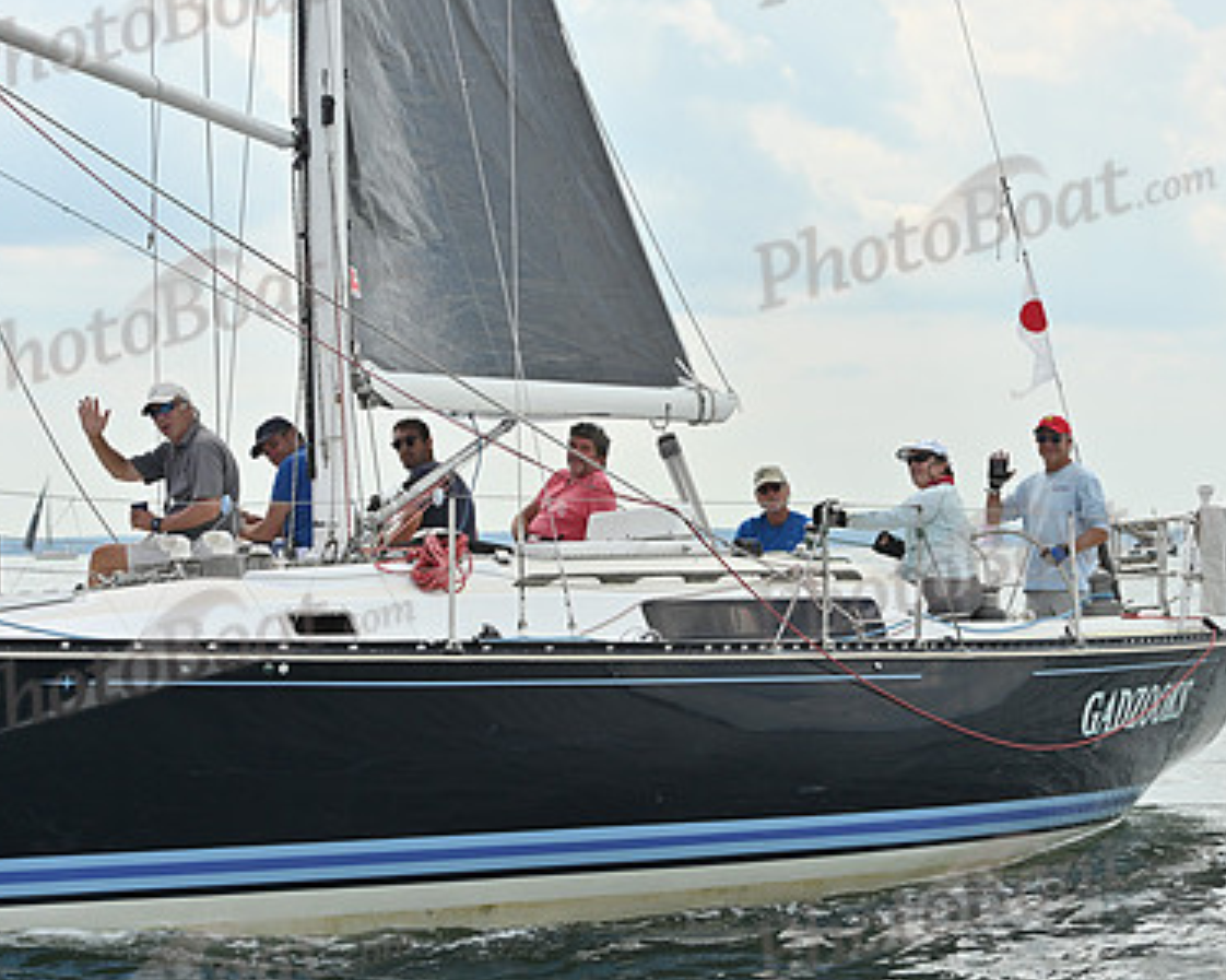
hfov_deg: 18.8
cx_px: 587
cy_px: 441
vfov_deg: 15.1
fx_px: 3700
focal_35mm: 102
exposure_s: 1/3200
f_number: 5
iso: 320
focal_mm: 70
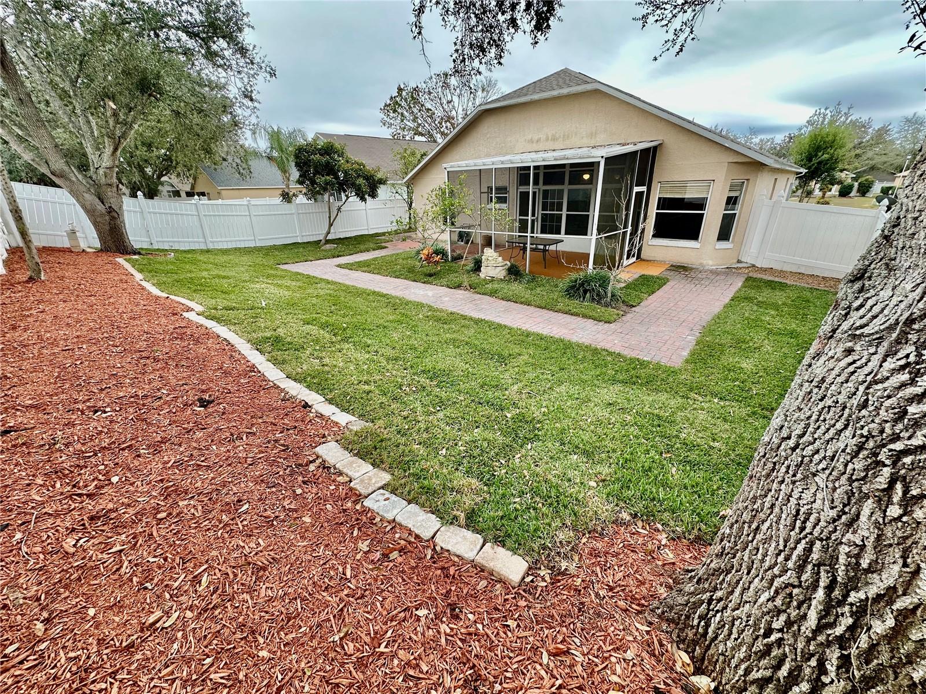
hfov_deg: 102.1
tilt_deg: -22.9
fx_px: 375
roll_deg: +1.9
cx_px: 463
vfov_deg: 85.7
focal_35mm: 14
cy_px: 347
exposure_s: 1/99
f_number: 2.2
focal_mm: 2.22
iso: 64
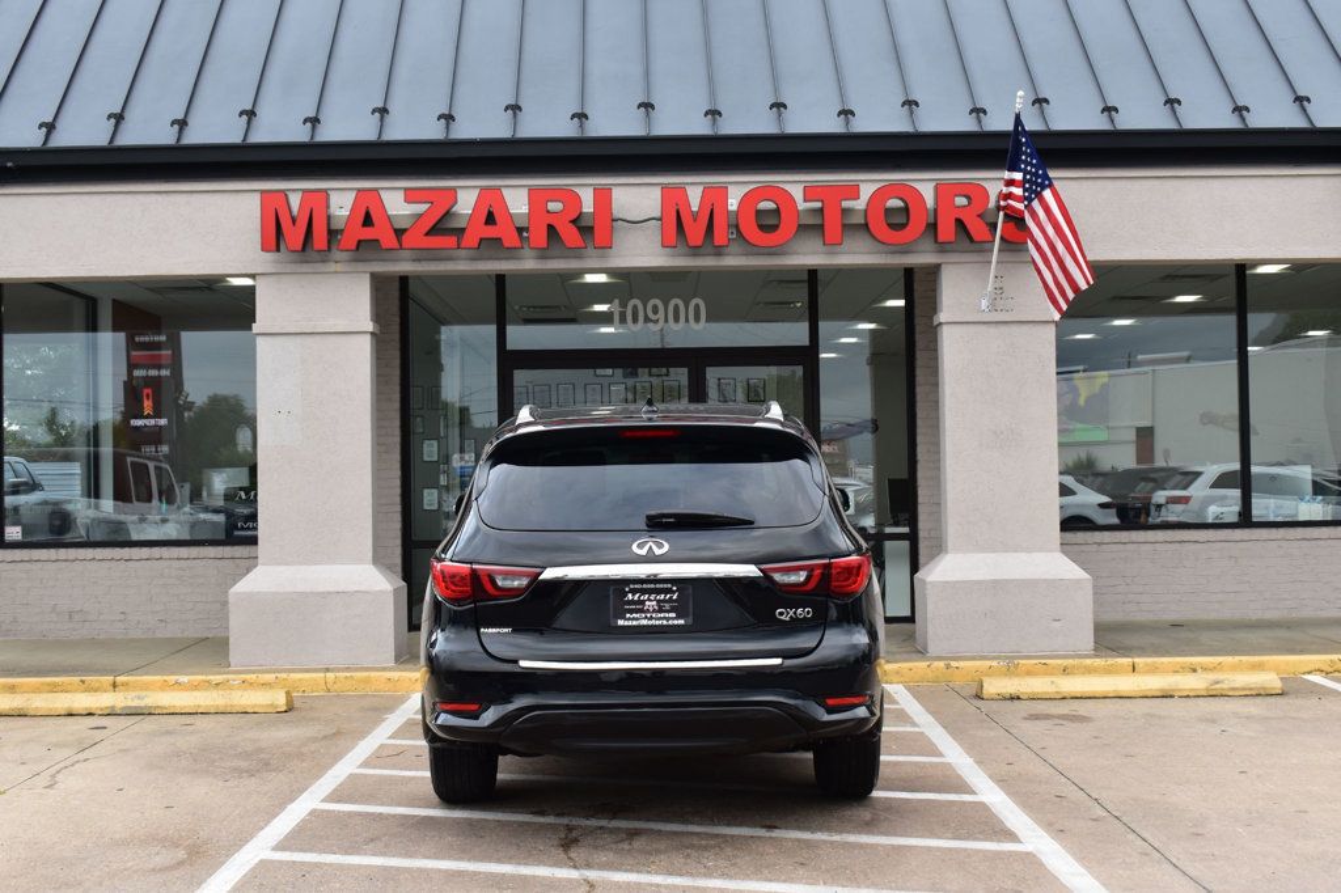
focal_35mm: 46
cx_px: 670
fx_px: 1731
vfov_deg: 28.9
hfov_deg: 42.3
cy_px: 446
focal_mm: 31
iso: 400
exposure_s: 1/160
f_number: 10
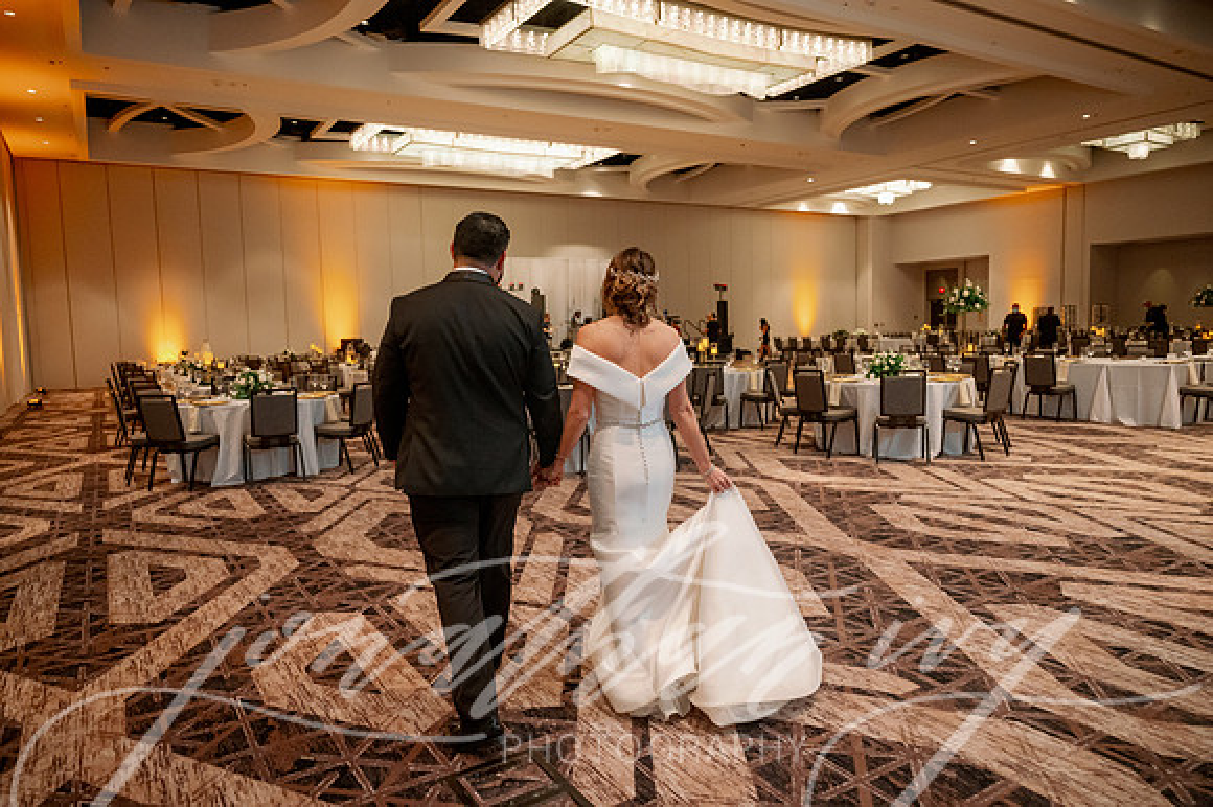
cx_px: 606
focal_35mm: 24
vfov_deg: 53.1
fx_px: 808
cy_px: 404
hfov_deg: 73.8
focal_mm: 24
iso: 3200
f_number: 2.8
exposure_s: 1/125
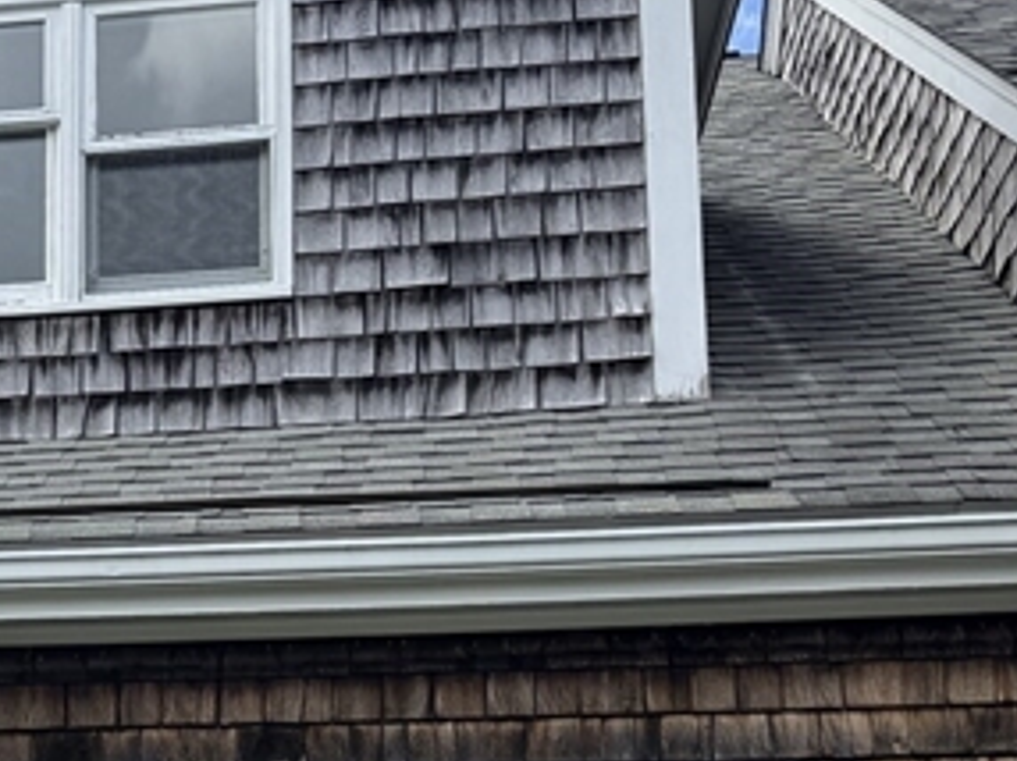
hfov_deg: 21.8
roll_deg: -0.1
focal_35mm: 86
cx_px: -43
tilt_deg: +11.5
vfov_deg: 16.7
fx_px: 2525
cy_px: 800
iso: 100
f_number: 1.78
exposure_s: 1/2703
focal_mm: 6.76
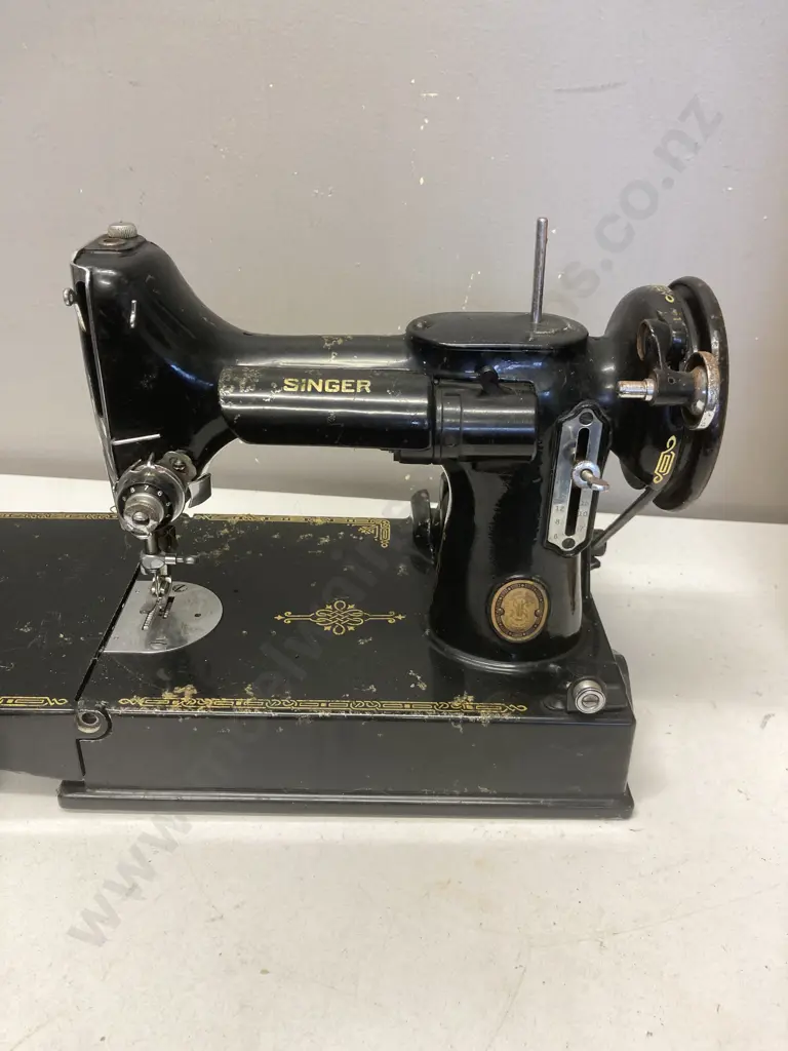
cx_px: 394
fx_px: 850
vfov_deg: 63.4
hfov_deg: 49.7
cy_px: 526
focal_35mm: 28
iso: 80
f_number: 1.8
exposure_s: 1/50
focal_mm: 3.99
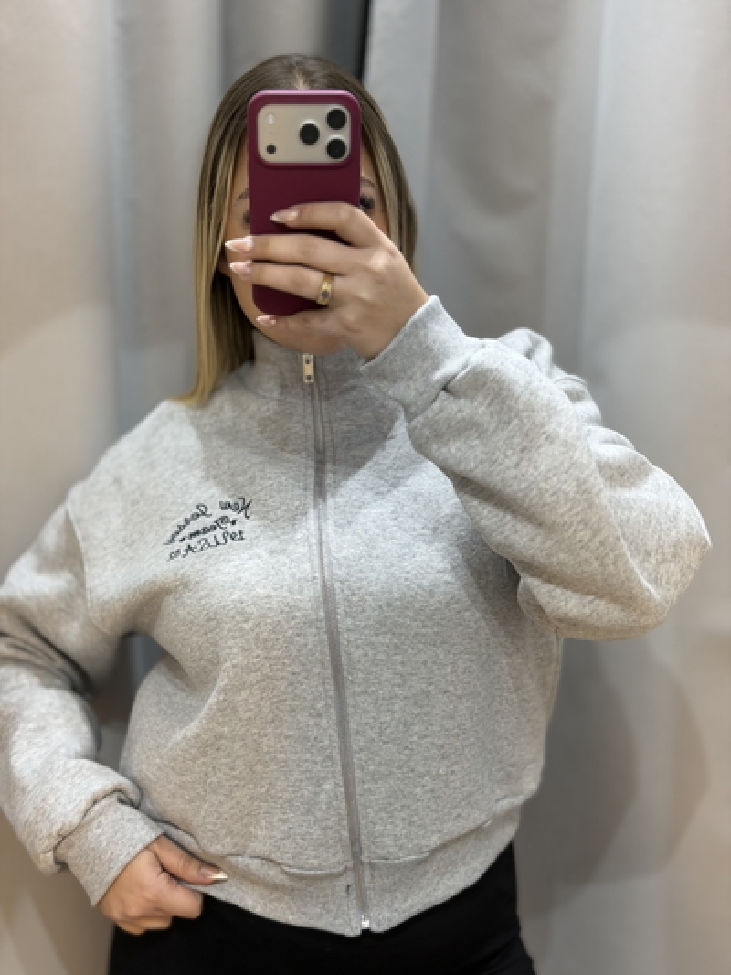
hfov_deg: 30.3
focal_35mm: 48
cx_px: 366
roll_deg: -1.7
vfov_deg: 39.6
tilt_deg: -14.6
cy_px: 488
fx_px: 1351
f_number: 1.78
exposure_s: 1/50
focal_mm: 6.76
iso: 64
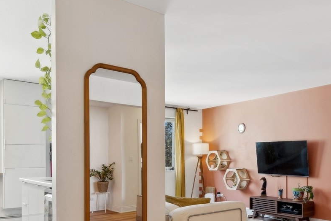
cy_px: 165
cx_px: 198
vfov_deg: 39.0
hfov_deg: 56.8
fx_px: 304
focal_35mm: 33
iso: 320
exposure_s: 1/25
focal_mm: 16
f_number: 8
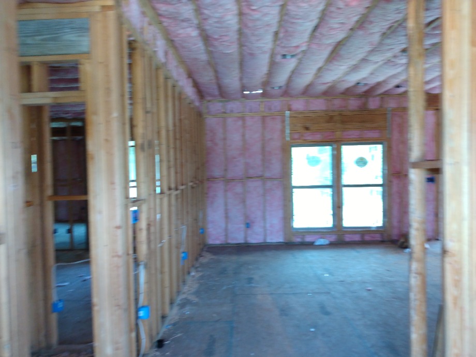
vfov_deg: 66.0
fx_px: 275
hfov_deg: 81.7
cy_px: 178
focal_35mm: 20
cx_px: 238
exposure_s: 1/30
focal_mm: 3.54
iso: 213
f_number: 2
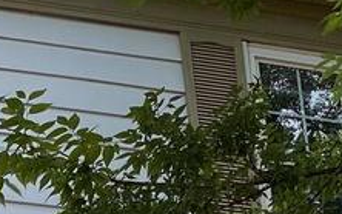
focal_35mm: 179
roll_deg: +2.3
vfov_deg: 6.7
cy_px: 642
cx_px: -46
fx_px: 1669
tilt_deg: +19.5
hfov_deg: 11.5
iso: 32
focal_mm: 4.25
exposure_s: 1/799
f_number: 1.8
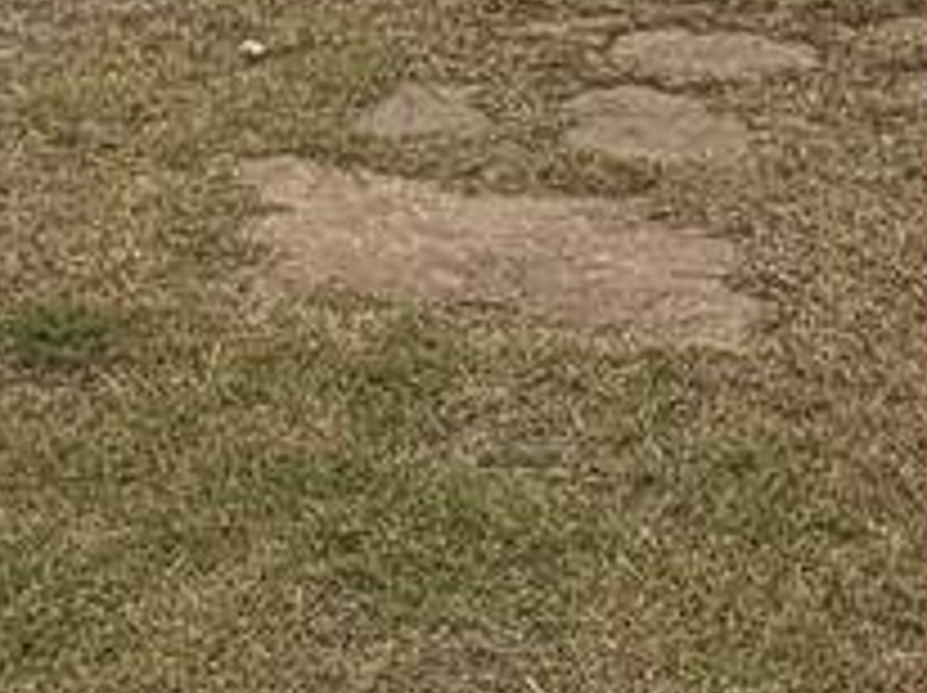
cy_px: -572
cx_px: 418
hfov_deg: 22.5
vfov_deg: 14.7
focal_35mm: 87
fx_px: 2327
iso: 50
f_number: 2.2
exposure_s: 1/502
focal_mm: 2.22
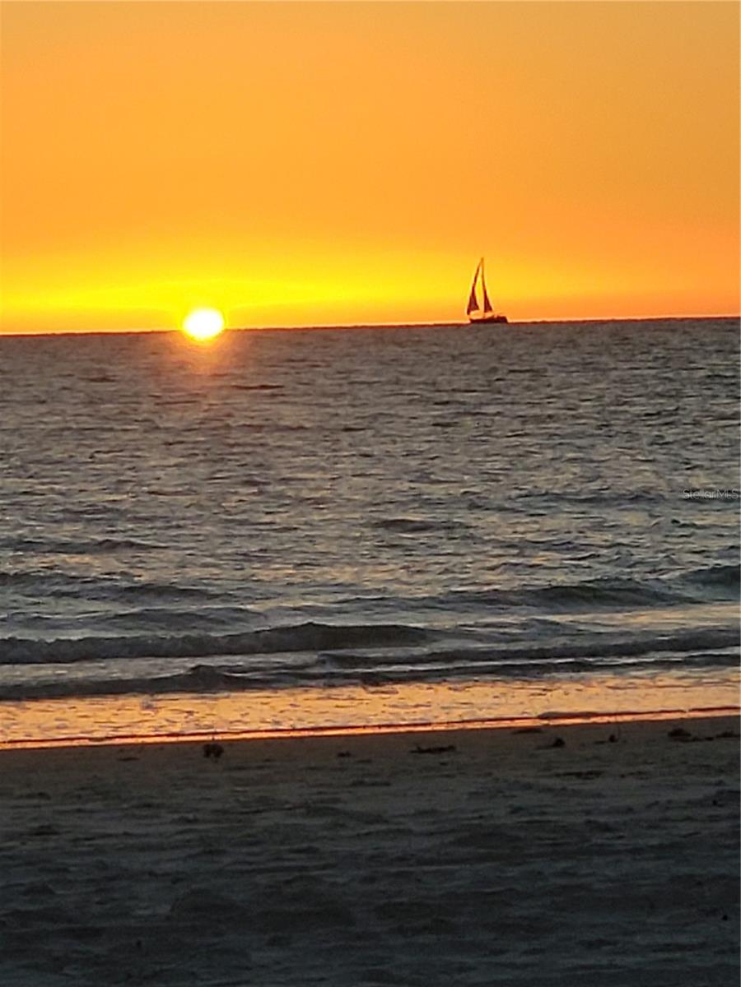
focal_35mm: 52
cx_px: 370
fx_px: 1484
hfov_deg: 28.0
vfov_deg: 36.8
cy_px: 494
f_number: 2.4
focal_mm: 6
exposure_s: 1/456
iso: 50
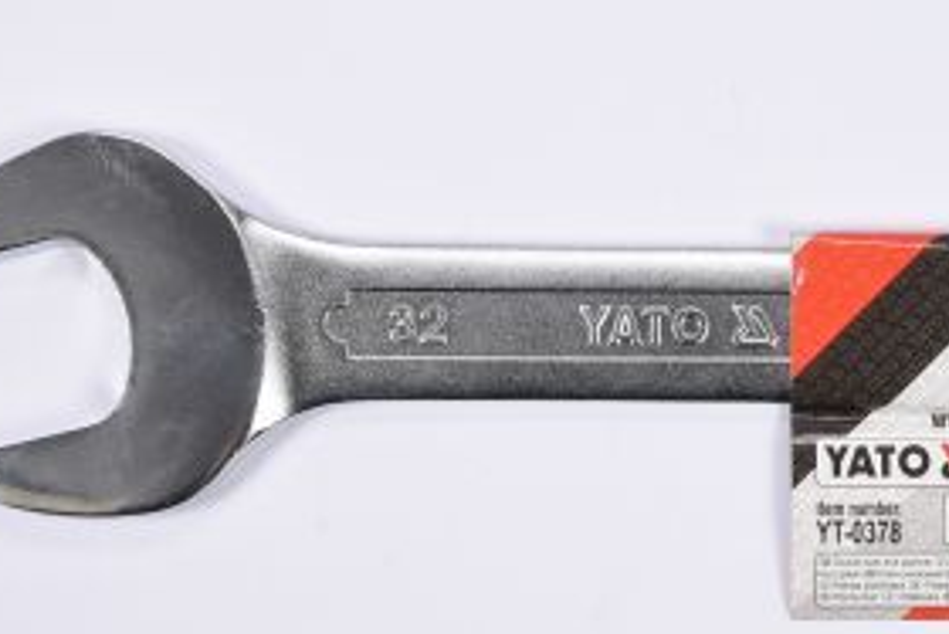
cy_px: 292
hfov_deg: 16.5
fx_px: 3244
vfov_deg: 11.2
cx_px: 768
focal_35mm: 123
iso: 250
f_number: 16
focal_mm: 42
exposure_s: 1/125
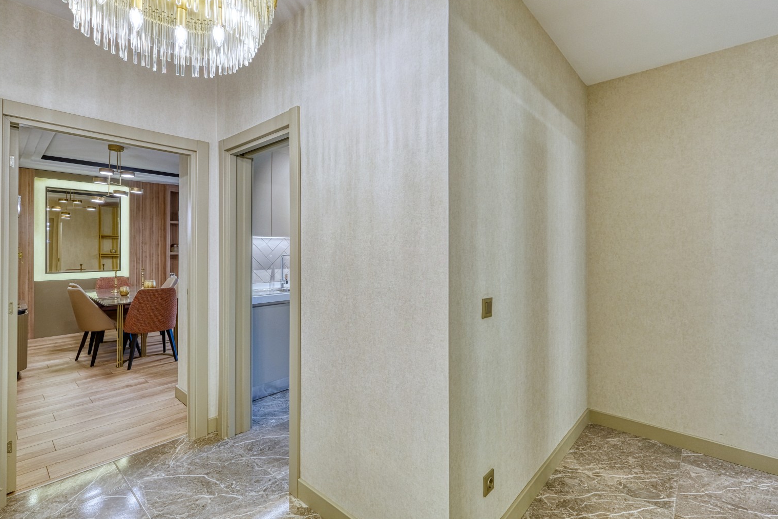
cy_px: 245
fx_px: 346
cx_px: 392
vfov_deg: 73.7
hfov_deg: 96.7
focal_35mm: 16
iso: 320
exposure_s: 1/13
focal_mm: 10
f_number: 5.6
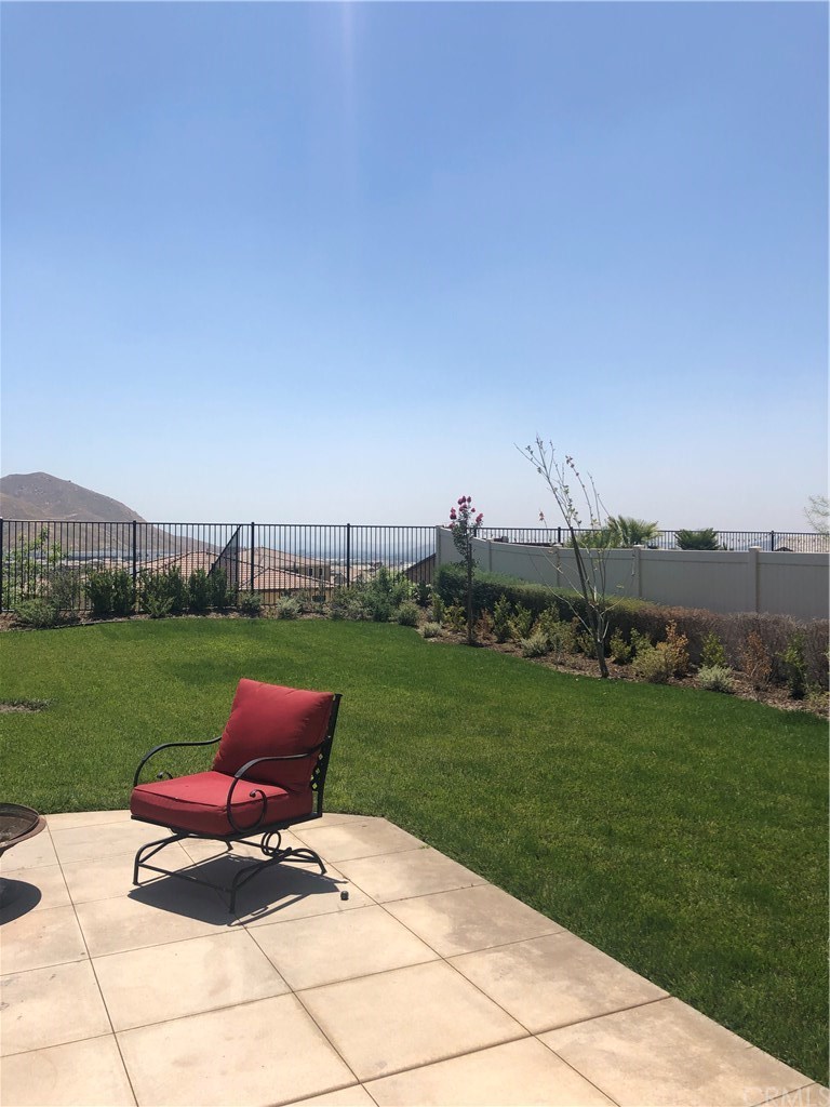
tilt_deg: +0.8
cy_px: 554
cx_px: 415
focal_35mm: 28
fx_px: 895
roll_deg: -1.3
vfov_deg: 63.4
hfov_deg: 49.7
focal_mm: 3.99
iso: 20
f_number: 1.8
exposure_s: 1/3205
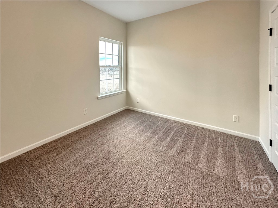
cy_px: 104
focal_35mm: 14
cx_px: 139
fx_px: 112
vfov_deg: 85.7
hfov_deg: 102.1
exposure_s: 1/120
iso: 100
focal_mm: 2.22
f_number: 2.2
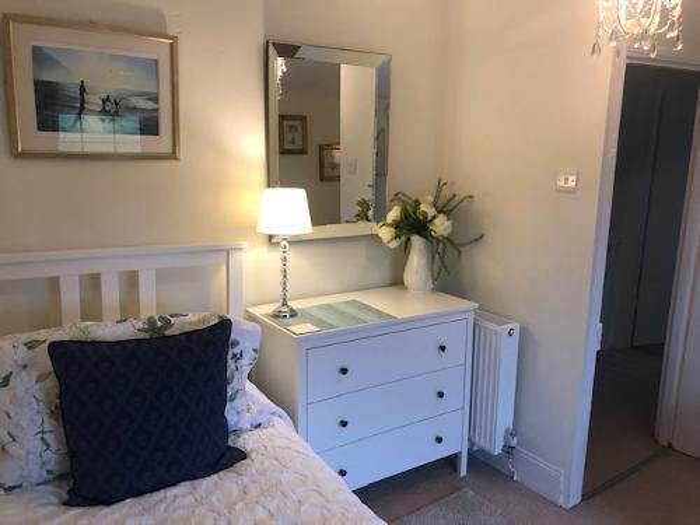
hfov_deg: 63.4
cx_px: 350
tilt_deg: -12.4
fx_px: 566
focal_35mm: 28
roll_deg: -0.7
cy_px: 262
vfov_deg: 49.7
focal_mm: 4
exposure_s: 1/25
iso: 40
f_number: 1.8
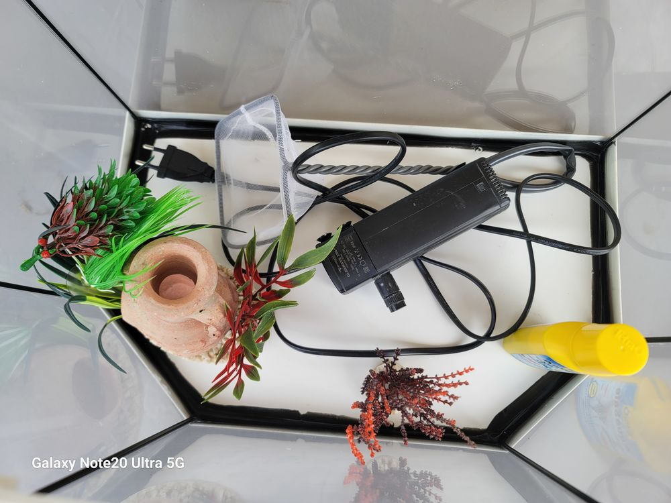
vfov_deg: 54.9
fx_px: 485
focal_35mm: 25
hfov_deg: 69.4
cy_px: 252
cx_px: 336
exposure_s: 1/120
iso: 25
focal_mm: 7
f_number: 1.8
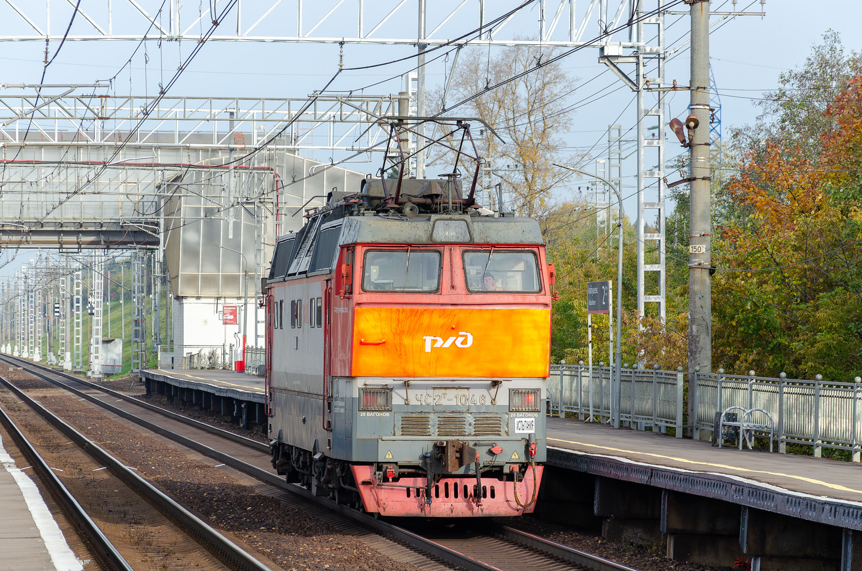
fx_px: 3764
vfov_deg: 8.7
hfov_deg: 13.1
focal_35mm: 158
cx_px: 431
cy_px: 286
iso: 250
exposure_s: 1/500
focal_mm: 105
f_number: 5.6
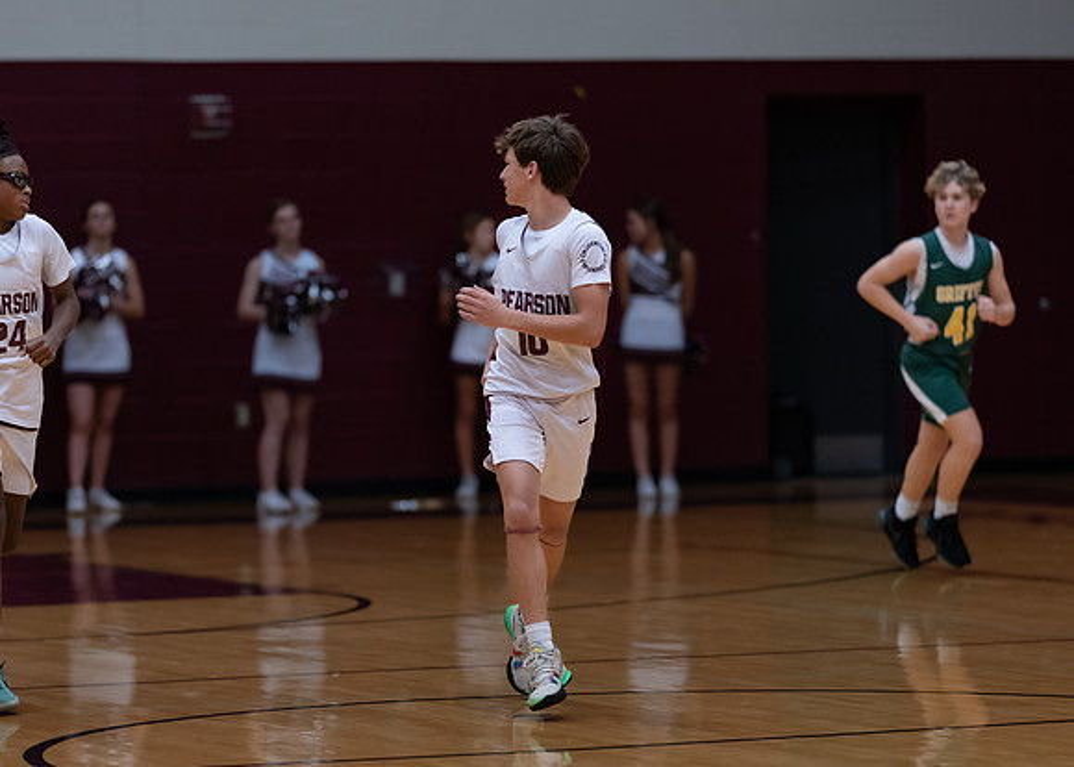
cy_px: 436
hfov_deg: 10.3
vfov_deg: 7.3
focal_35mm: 196
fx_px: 5975
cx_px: 470
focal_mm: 135
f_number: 1.8
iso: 1250
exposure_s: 1/1000
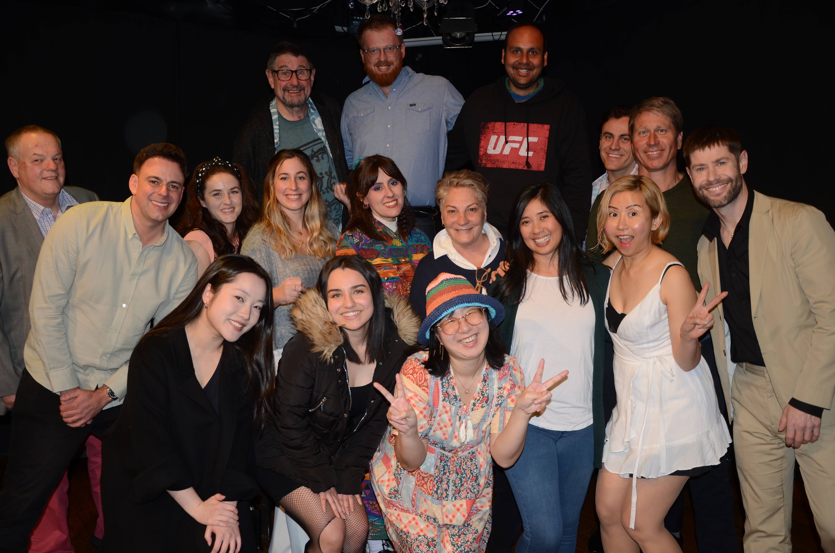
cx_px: 418
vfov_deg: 39.8
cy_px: 276
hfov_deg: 57.3
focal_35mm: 33
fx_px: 764
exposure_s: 1/60
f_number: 3.8
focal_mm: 22
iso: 100
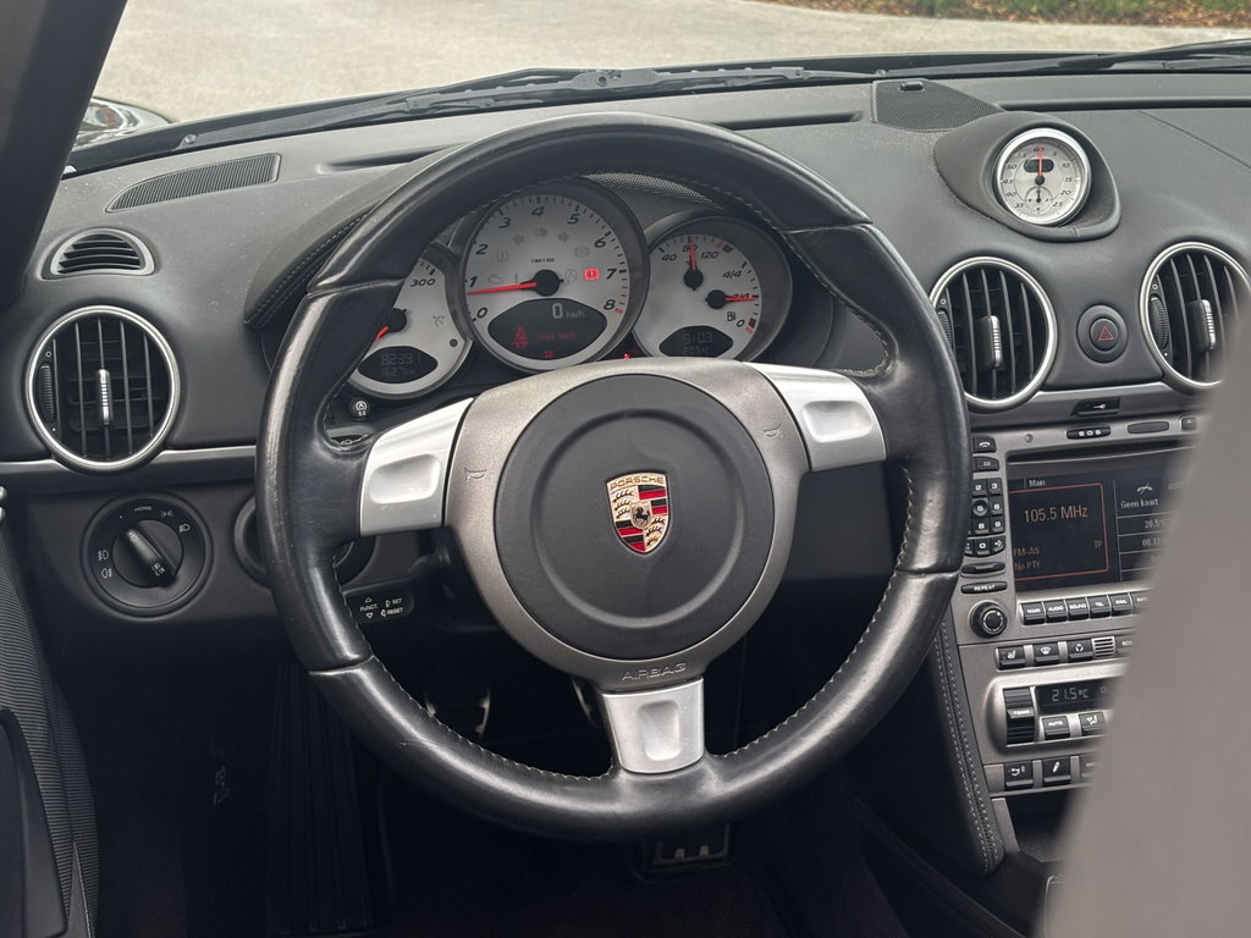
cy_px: 469
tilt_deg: -21.3
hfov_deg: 36.8
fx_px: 1879
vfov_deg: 28.0
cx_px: 626
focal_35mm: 52
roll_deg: -0.6
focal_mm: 5.96
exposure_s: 1/87
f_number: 1.6
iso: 50
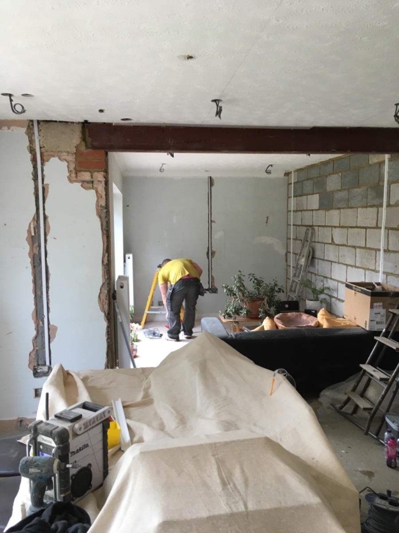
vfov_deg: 61.7
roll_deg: +1.0
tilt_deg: -6.9
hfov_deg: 48.2
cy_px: 266
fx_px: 446
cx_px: 200
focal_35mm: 29
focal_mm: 4.15
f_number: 2.2
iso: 50
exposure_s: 1/33
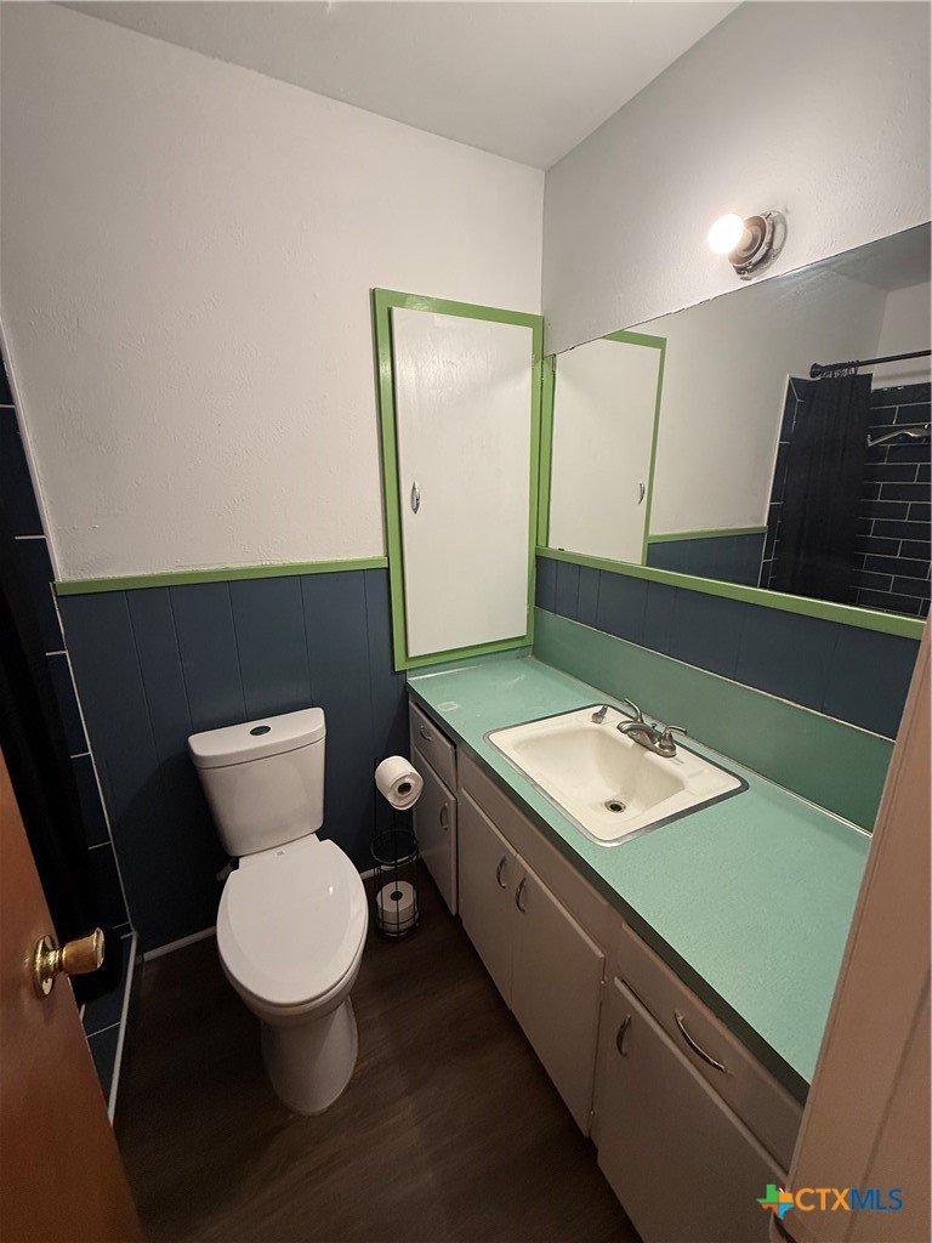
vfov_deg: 102.1
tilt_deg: -14.9
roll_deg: +0.1
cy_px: 622
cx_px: 466
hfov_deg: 85.7
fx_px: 503
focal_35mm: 14
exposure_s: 1/120
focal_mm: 2.22
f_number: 2.2
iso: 200
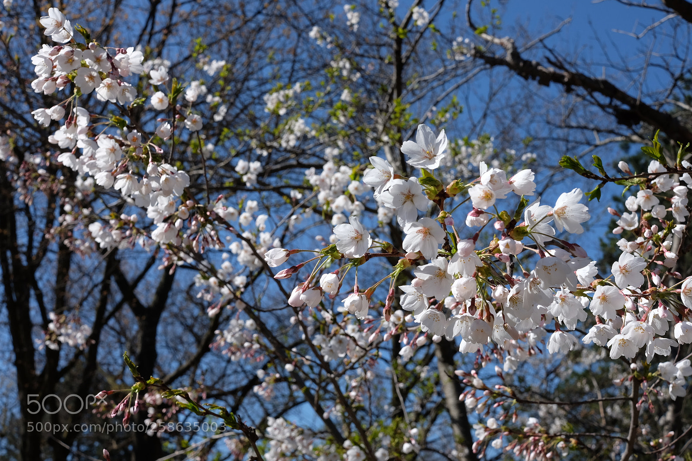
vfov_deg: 32.6
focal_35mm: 41
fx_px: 788
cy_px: 230
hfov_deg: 47.4
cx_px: 346
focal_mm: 27
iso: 200
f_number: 9
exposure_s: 1/350
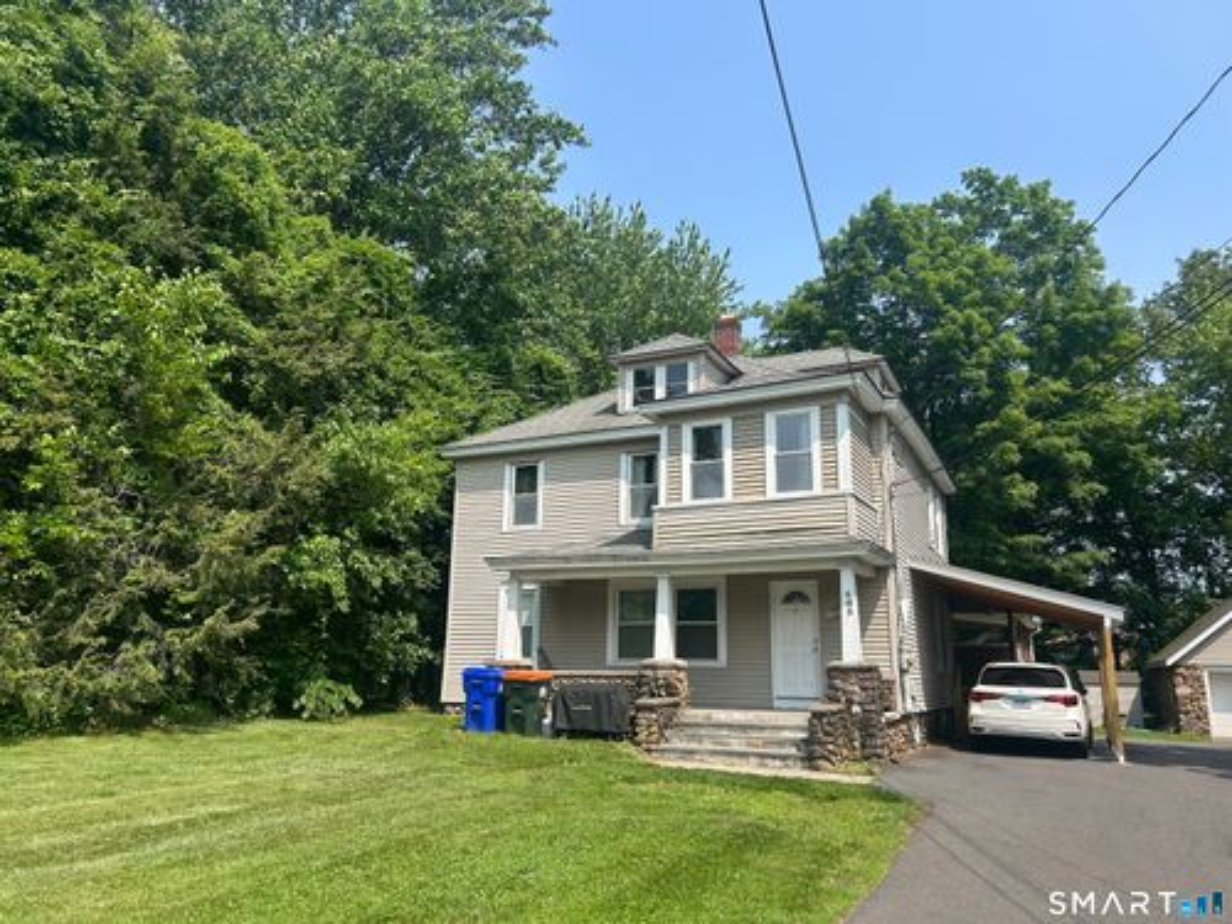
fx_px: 925
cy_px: 462
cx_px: 616
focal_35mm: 26
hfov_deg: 67.3
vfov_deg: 53.1
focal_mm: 5.7
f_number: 1.5
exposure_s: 1/2695
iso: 50
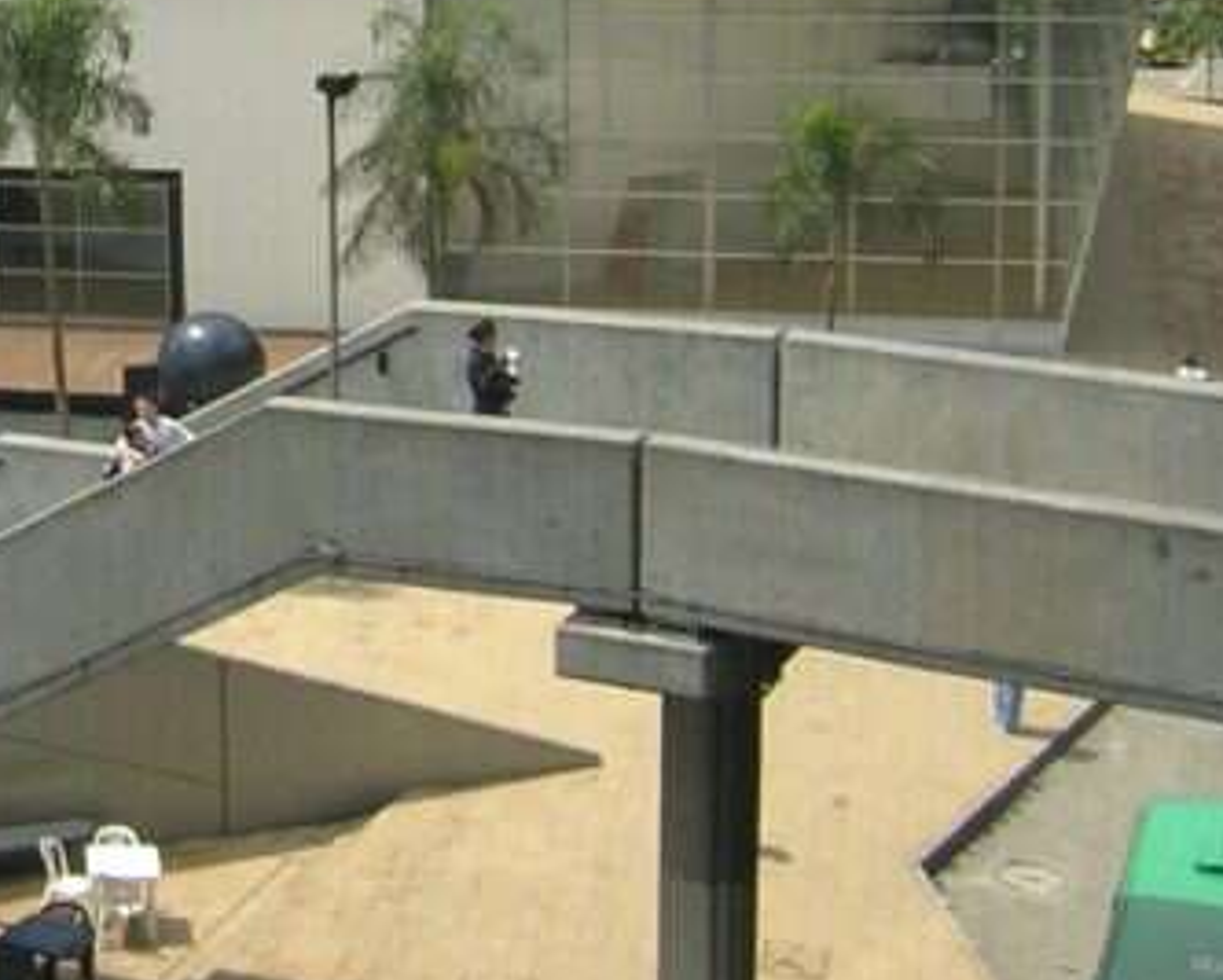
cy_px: 59
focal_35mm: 81
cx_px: -165
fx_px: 2934
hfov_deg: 22.1
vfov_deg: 18.6
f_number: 5.2
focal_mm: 4.7
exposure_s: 1/308
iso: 100
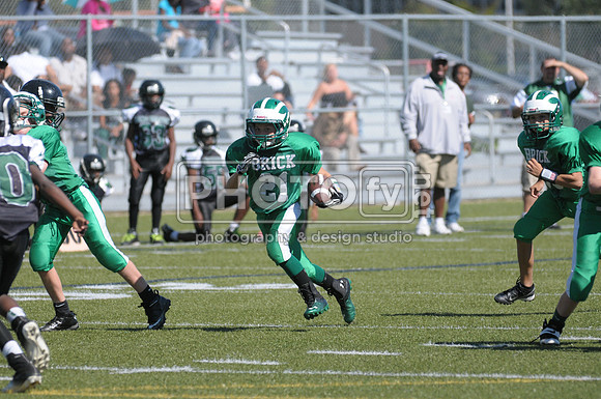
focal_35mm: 330
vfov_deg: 4.2
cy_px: 200
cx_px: 300
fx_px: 5501
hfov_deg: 6.3
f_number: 4
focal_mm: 220
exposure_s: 1/5000
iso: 640
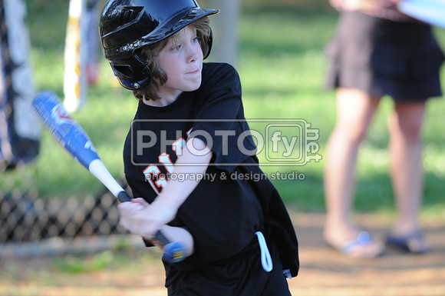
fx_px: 5555
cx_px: 222
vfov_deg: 3.0
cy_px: 148
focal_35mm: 450
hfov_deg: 4.6
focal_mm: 300
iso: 800
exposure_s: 1/500
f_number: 4
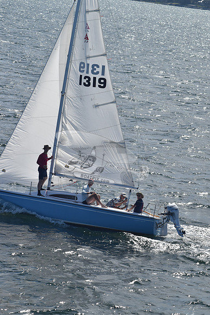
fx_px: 1640
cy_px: 158
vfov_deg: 11.0
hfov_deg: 7.3
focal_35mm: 188
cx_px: 105
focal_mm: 125
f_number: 13
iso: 400
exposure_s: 1/1000
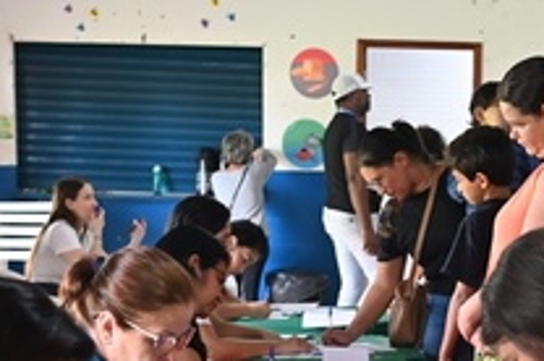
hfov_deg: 19.4
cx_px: 455
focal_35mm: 104
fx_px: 1569
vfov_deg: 12.7
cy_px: 485
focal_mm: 24
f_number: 2.8
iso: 1000
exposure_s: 1/125
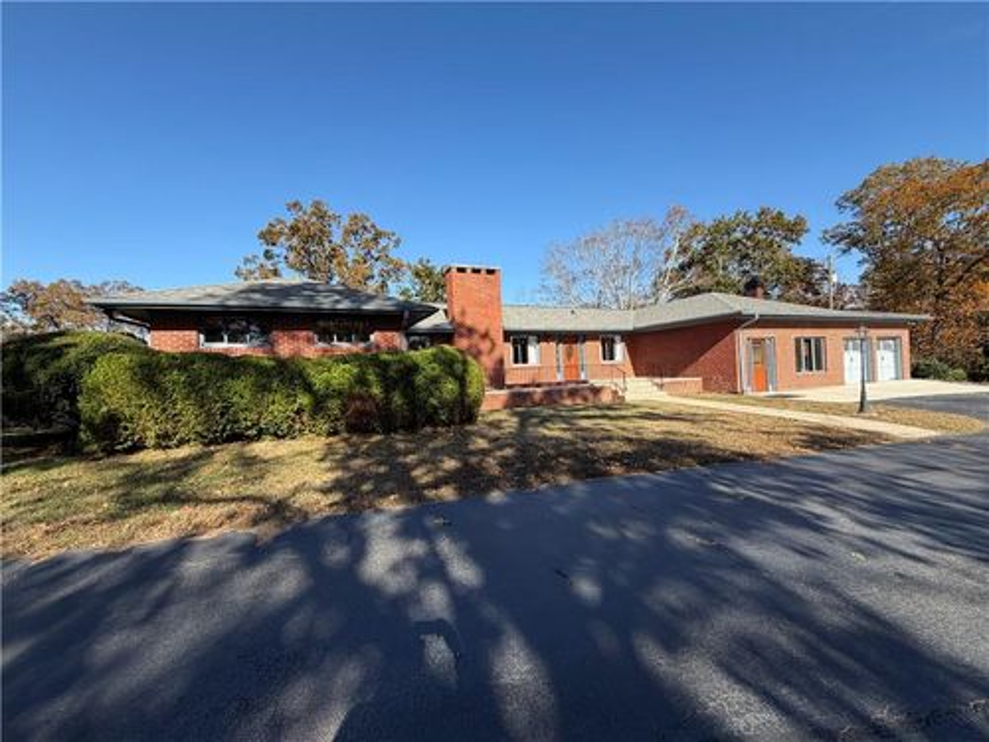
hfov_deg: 102.1
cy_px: 371
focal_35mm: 14
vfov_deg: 85.7
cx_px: 494
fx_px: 400
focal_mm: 2.22
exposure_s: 1/770
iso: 40
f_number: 2.2
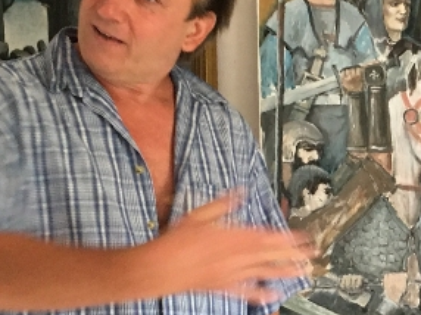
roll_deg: +0.8
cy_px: 206
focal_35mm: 104
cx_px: 468
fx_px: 1264
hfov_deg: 18.2
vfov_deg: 14.2
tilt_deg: -6.5
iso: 200
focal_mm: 4.15
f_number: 2.2
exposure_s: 1/33
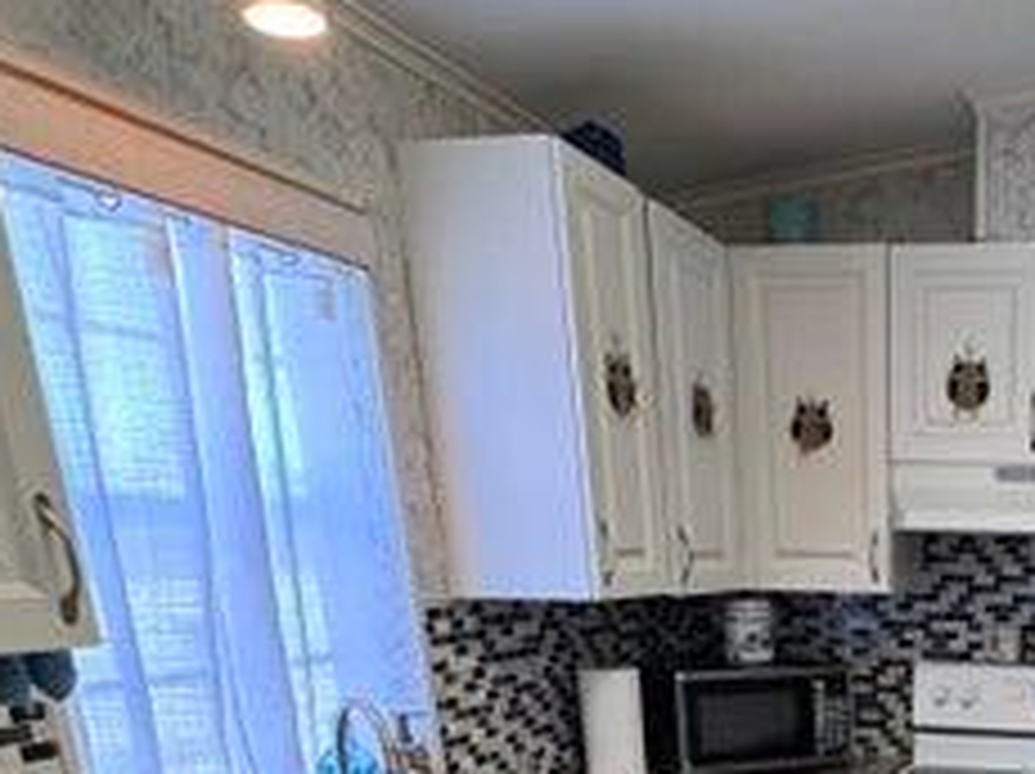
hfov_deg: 42.7
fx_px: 1165
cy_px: 972
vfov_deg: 30.2
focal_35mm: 39
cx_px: 986
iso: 160
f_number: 2.2
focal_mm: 2.22
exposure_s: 1/60
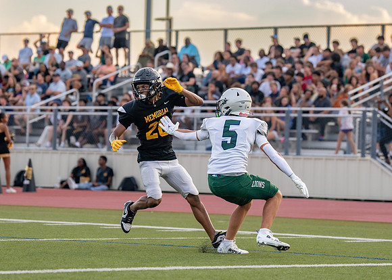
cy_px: 117
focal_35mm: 195
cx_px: 213
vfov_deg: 7.4
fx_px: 2173
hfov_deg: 10.3
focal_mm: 118
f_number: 2.8
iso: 800
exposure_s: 1/2000
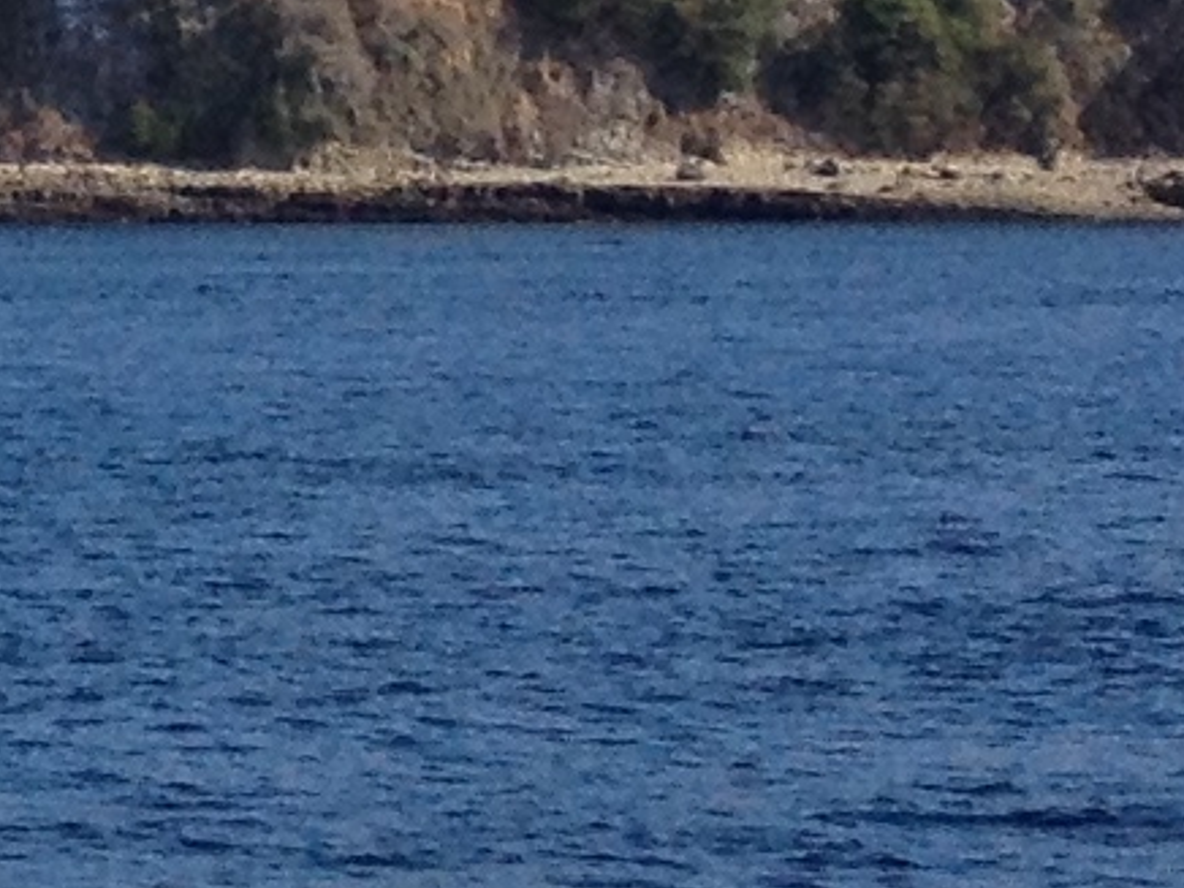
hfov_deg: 6.6
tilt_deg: -0.2
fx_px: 8961
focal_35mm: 262
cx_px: -2743
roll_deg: +0.9
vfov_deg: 5.6
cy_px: -201
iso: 50
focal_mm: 4.28
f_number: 2.4
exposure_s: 1/1727
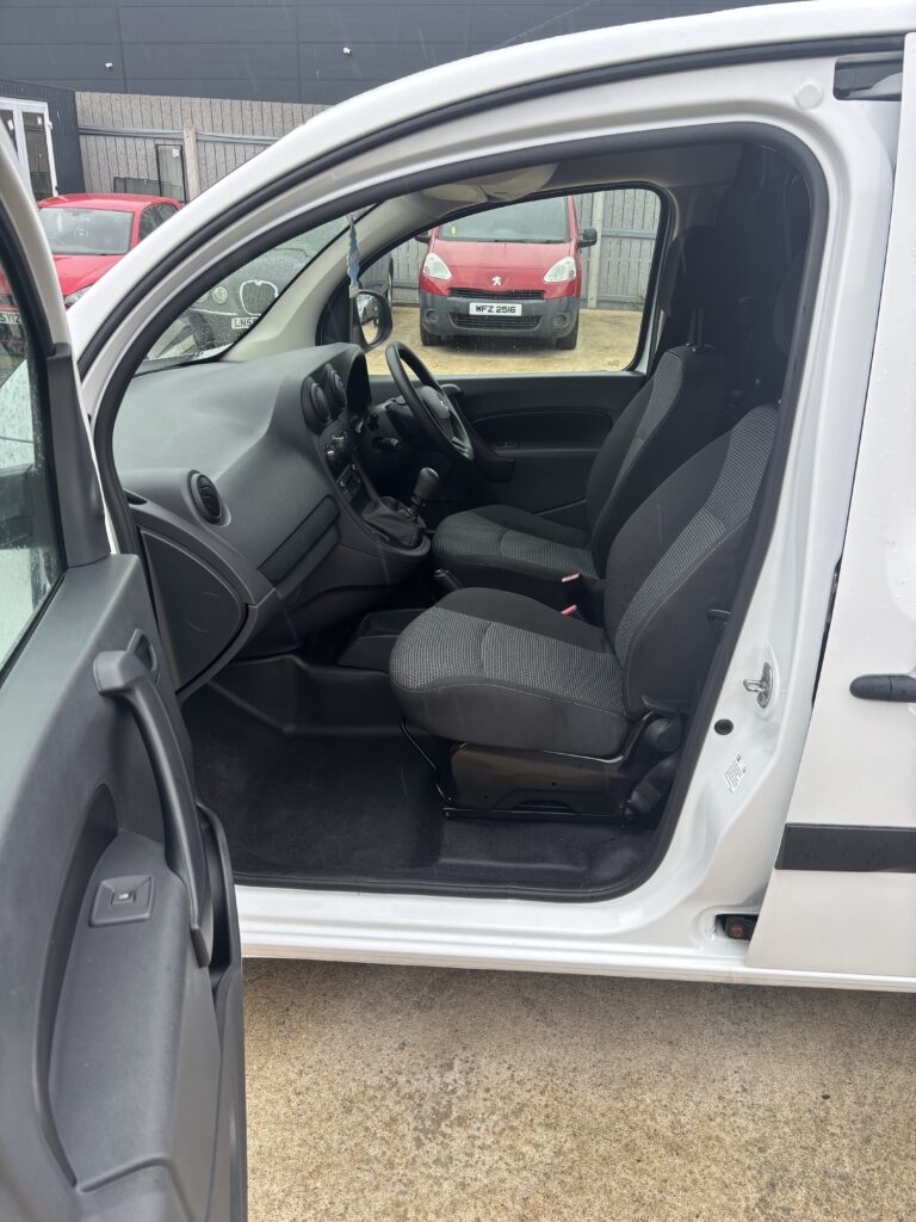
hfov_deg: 53.1
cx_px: 458
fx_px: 917
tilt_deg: -24.6
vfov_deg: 67.3
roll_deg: -0.7
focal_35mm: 26
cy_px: 611
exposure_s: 1/121
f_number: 1.6
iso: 32
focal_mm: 5.96
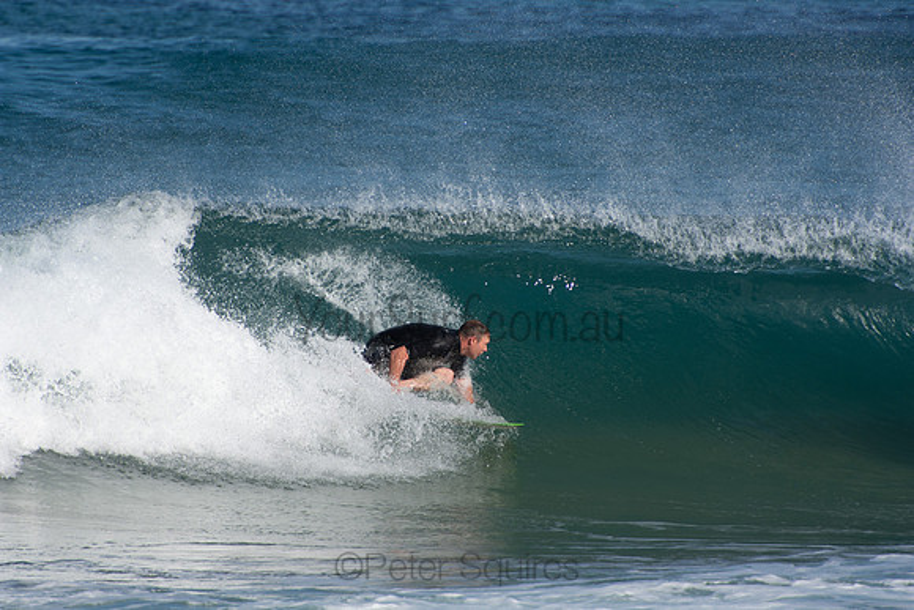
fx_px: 15236
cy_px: 305
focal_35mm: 600
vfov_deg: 2.3
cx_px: 457
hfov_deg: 3.4
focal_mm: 400
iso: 200
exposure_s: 1/1600
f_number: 5.6
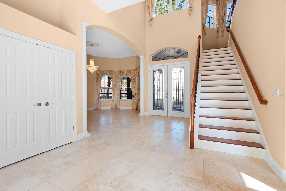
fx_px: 127
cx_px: 143
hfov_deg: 96.7
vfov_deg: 73.7
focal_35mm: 16
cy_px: 96
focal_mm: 16
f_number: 8
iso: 200
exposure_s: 1/5
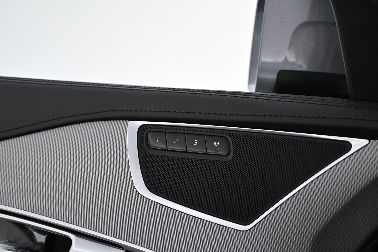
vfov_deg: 27.3
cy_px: 126
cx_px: 189
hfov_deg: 40.0
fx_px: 520
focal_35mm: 50
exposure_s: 1/125
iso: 3200
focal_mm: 33
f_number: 5
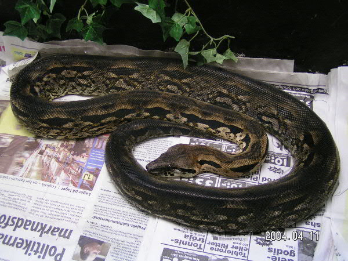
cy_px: 130
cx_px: 174
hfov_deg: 49.0
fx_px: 382
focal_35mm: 38
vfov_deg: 37.7
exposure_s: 1/40
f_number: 2.8
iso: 160
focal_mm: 5.8
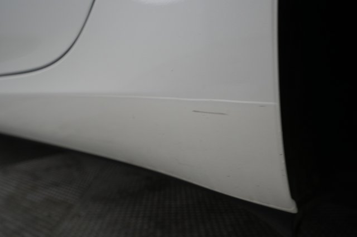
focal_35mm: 28
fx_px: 278
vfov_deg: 46.4
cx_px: 178
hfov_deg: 65.5
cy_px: 118
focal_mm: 28
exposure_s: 1/80
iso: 2000
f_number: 6.3
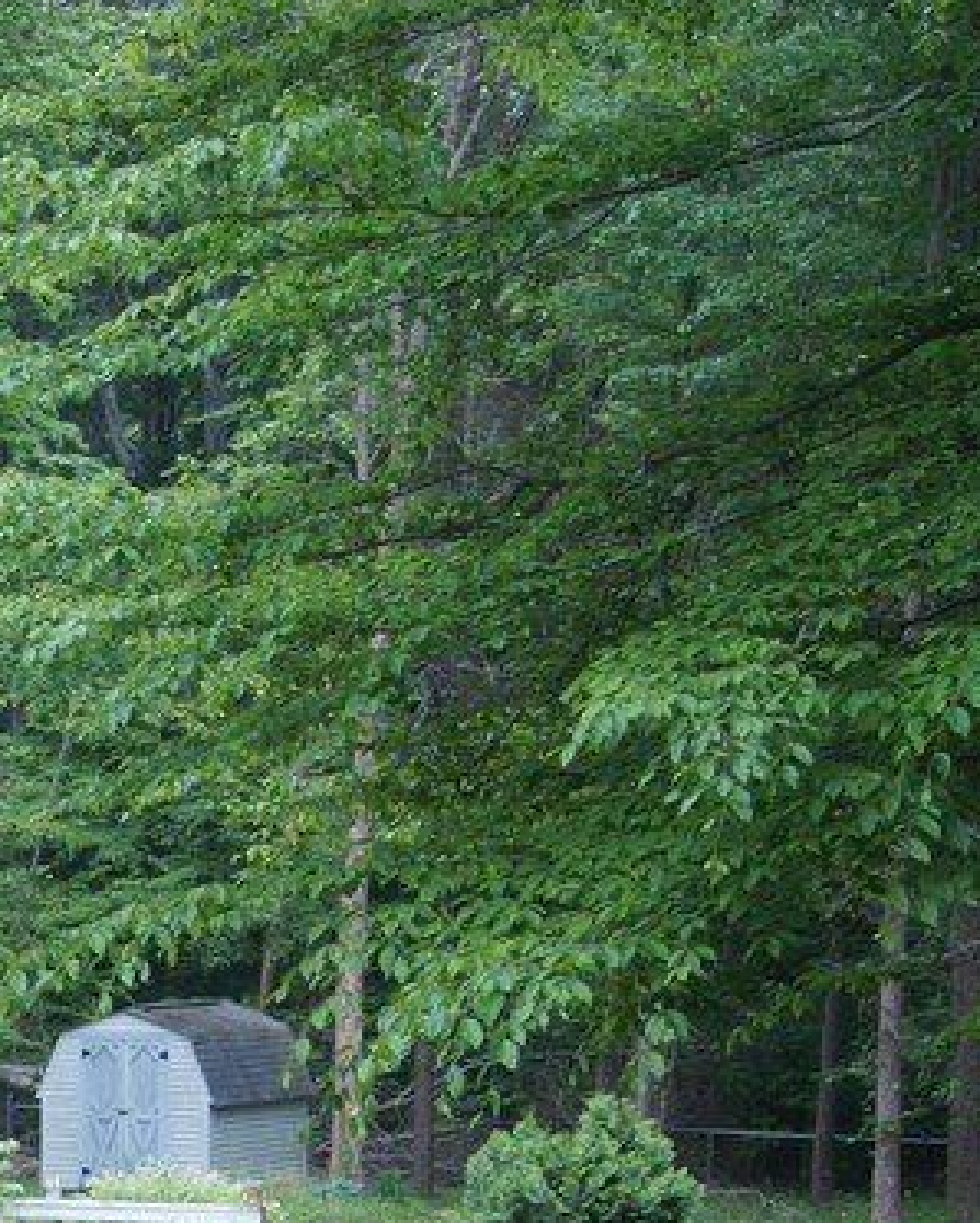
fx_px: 4166
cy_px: 1082
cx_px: -215
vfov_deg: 16.5
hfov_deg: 13.1
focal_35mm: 115
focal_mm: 28
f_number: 4.5
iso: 100
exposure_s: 1/80
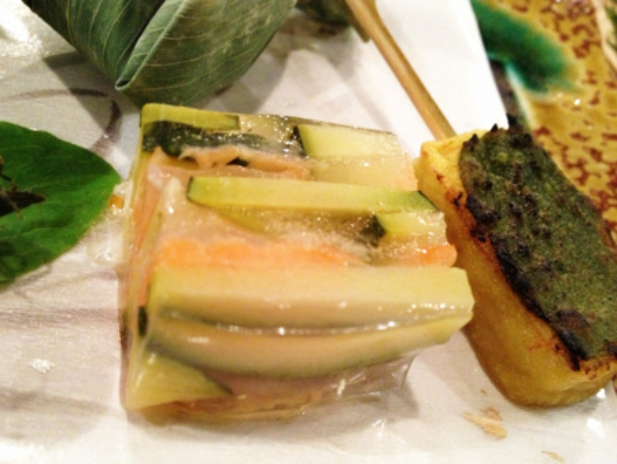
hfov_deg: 52.6
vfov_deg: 40.7
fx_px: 624
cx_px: 308
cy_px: 232
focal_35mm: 35
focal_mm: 4.28
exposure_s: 1/15
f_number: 2.4
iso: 500
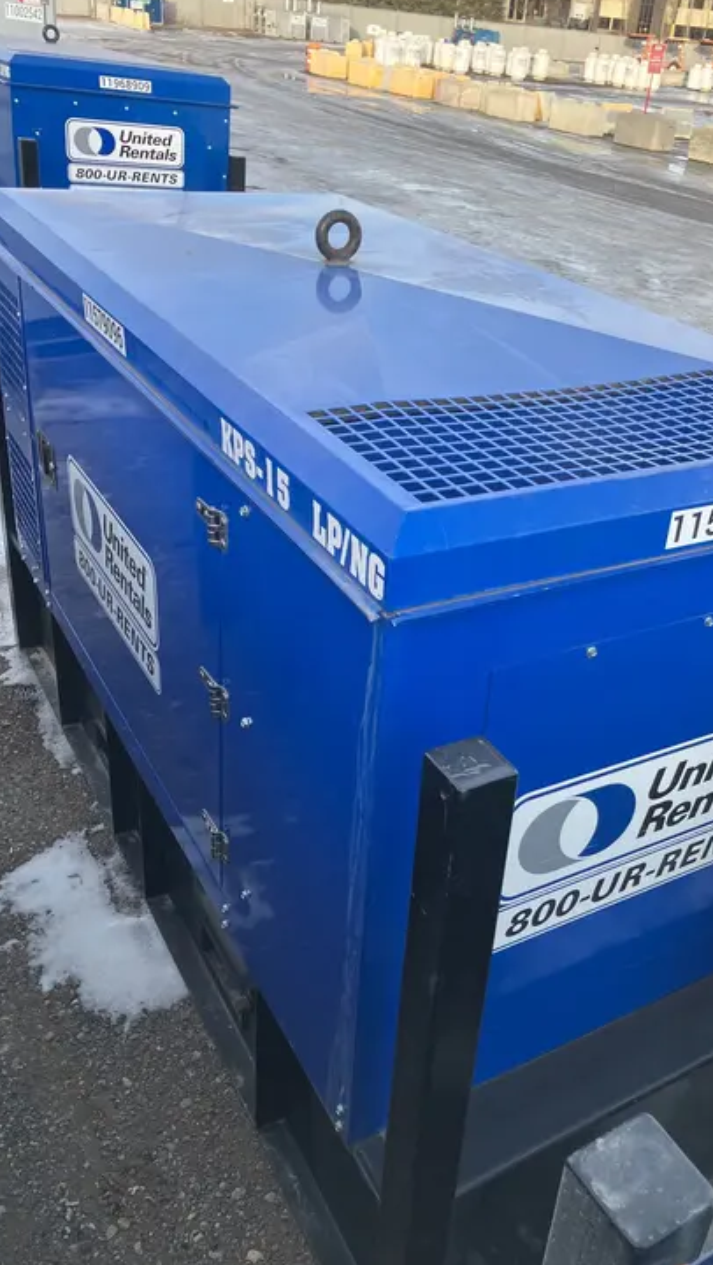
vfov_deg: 62.6
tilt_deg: -29.1
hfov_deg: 37.6
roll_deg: -6.8
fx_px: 1041
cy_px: 631
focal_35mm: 31
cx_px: 441
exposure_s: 1/270
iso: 25
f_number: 1.8
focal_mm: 3.99
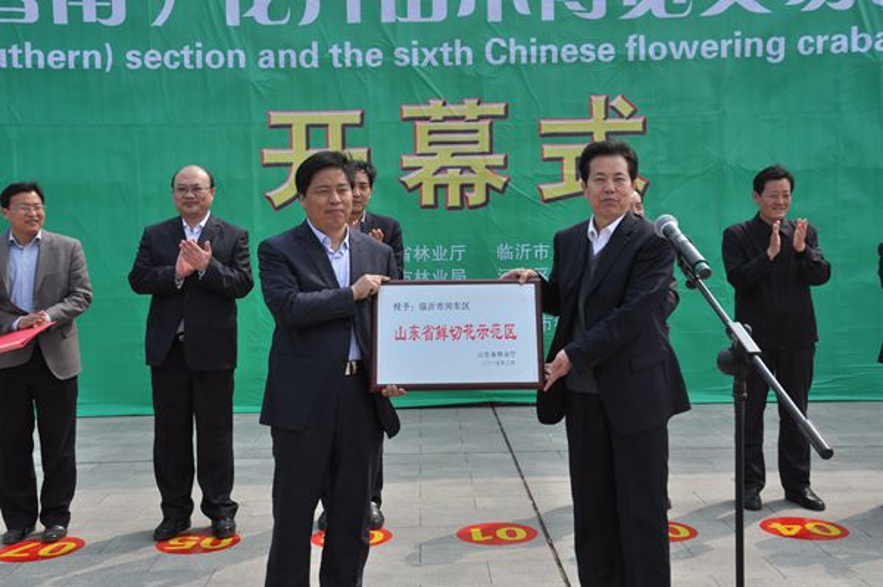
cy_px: 294
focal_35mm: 45
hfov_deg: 43.6
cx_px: 442
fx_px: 1103
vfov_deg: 29.8
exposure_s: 1/640
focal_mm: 30
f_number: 13
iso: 400
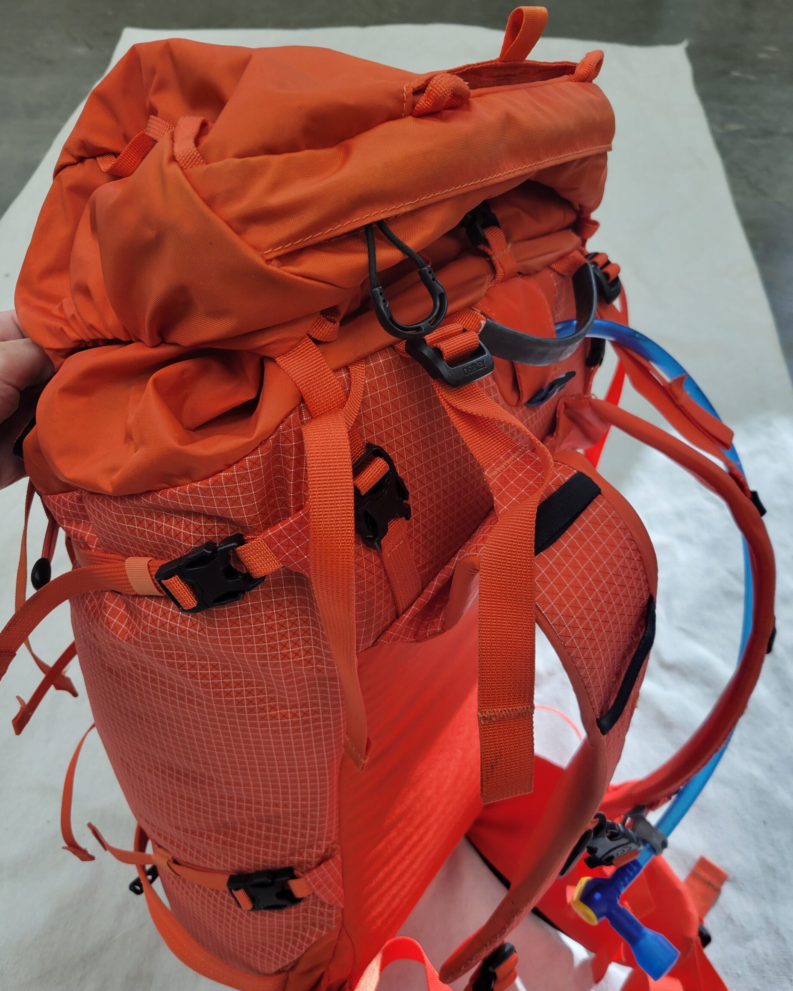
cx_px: 405
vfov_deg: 62.2
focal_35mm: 28
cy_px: 515
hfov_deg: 51.5
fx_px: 821
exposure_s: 1/120
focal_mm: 5.4
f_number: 1.8
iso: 64
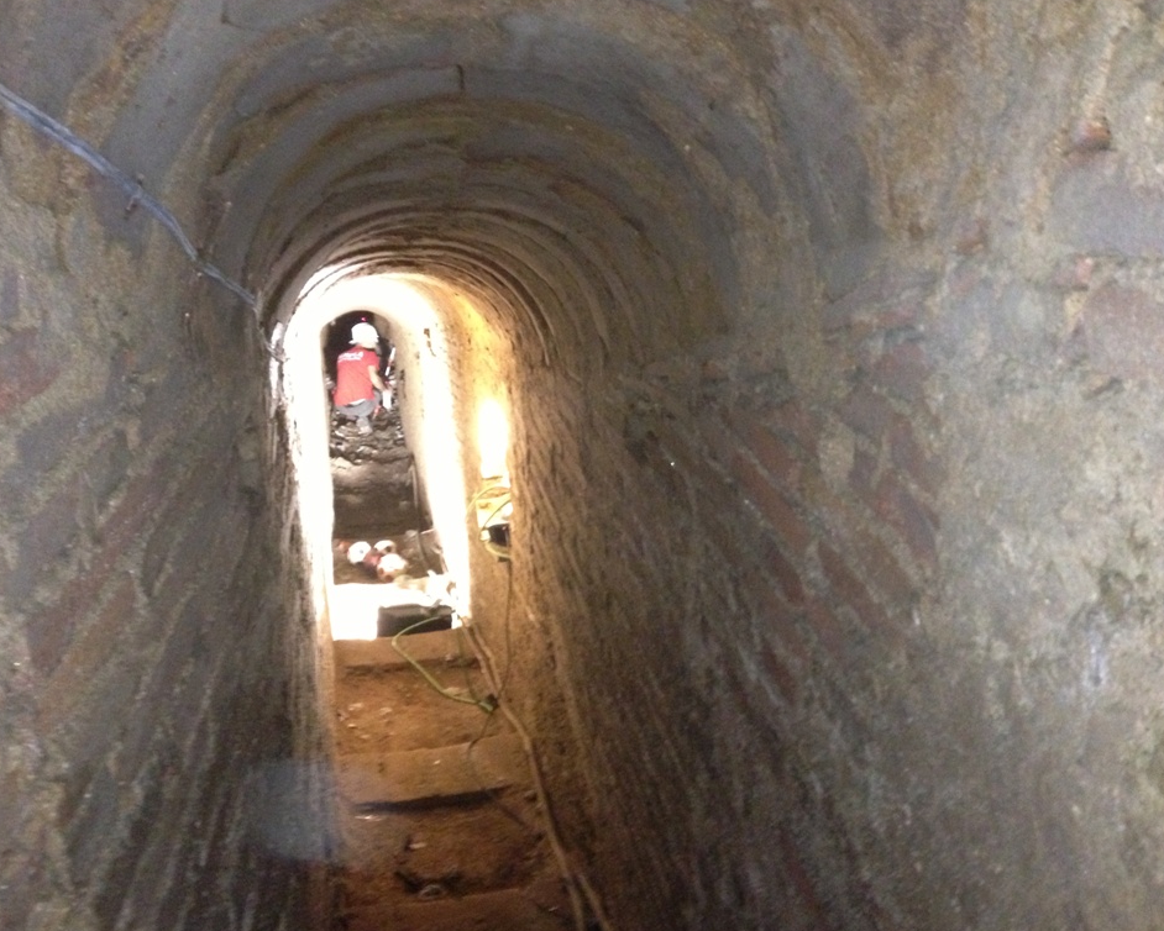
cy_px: 463
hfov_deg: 51.5
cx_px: 538
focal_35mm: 35
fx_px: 1206
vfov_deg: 42.2
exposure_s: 1/16
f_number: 2.4
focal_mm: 4.13
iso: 640
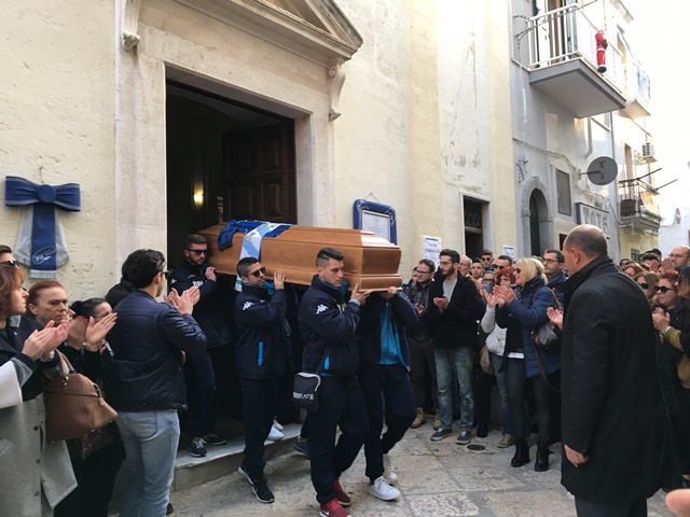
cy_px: 258
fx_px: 578
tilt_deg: +3.1
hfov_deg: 61.7
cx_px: 345
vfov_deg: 48.2
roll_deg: +1.4
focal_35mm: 29
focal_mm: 4.15
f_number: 2.2
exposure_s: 1/33
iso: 25
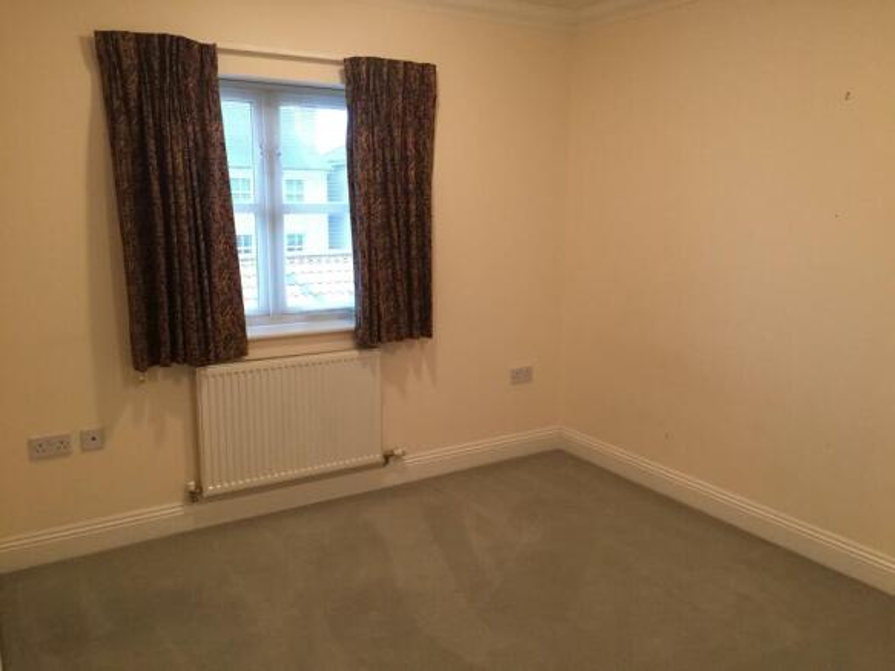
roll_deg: -0.4
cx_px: 448
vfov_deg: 48.2
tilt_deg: -9.4
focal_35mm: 29
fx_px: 750
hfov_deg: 61.7
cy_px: 336
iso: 250
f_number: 2.2
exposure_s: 1/25
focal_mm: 4.15
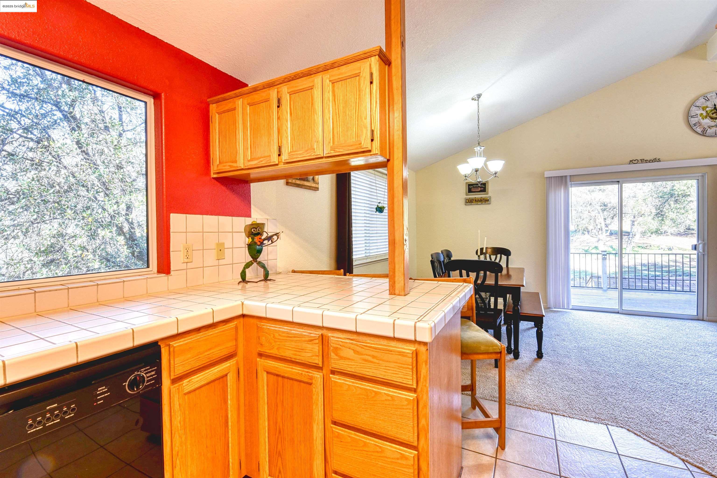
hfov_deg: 100.4
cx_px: 358
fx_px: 299
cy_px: 239
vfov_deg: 77.3
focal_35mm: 15
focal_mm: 15
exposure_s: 1/3.33
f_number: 11
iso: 400
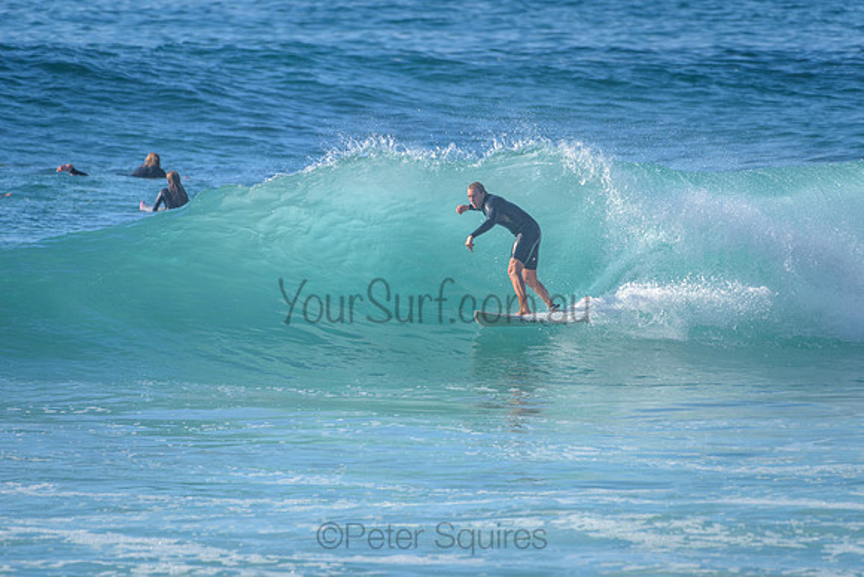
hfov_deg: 3.4
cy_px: 280
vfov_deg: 2.2
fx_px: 14710
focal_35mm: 613
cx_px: 529
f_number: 5.6
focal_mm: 500
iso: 250
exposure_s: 1/2000
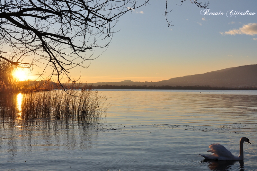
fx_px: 342
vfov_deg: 28.0
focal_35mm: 48
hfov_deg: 41.1
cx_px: 128
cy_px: 86
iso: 200
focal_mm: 32
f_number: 10
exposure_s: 1/400
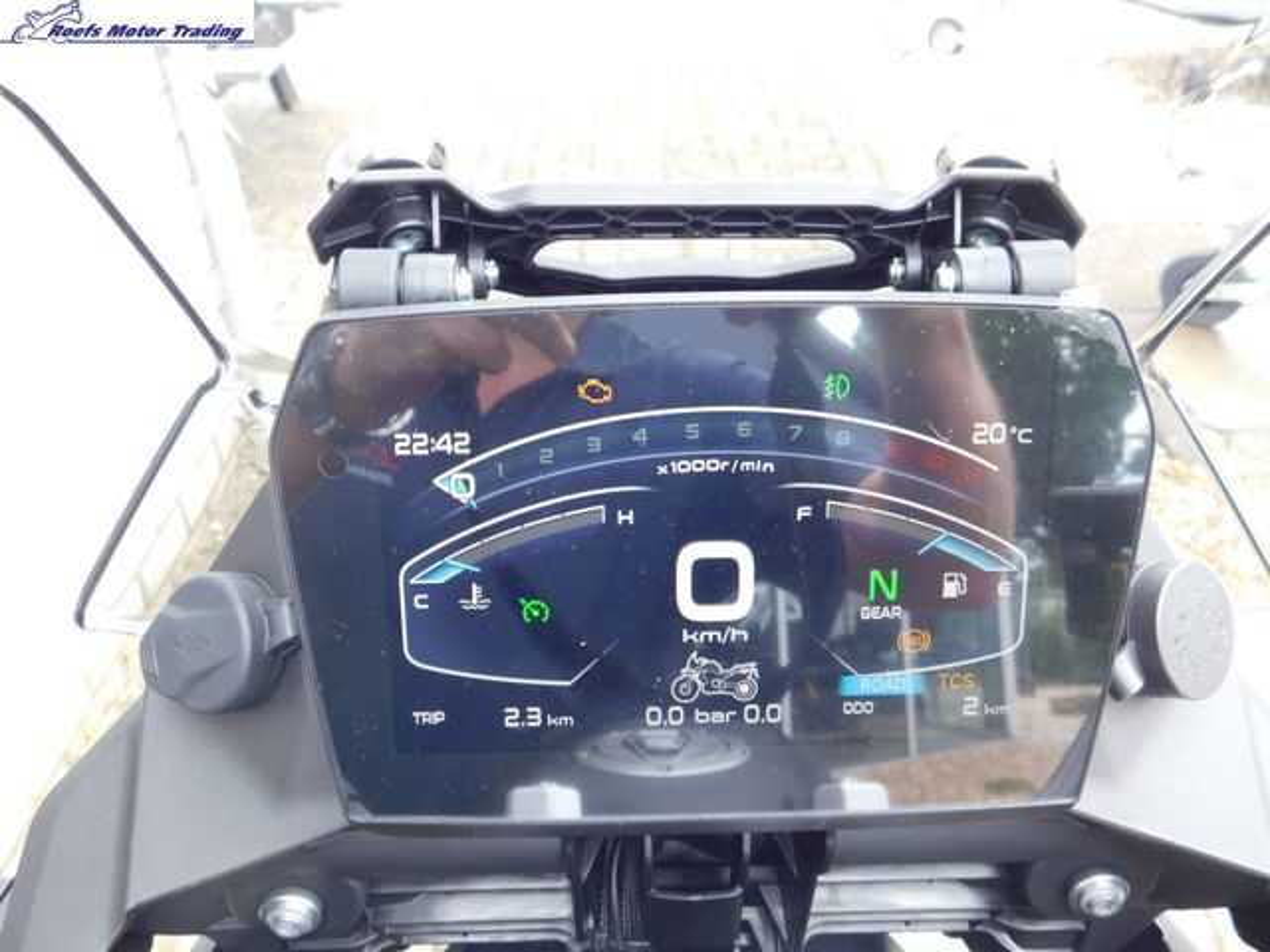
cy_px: 476
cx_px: 635
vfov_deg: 46.8
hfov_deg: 60.0
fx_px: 1101
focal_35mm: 30
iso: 125
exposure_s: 1/40
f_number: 3.2
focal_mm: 5.3
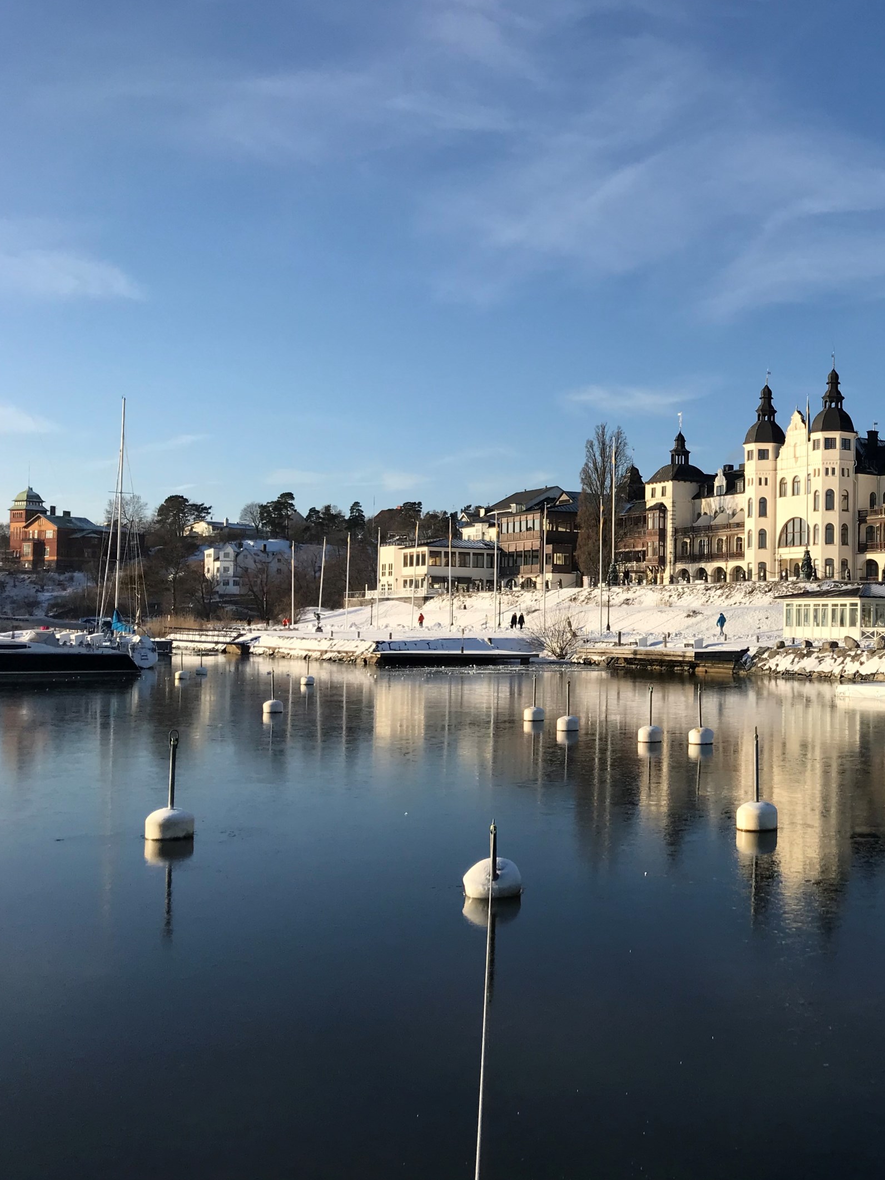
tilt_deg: +2.6
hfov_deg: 35.6
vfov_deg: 49.0
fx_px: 1295
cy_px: 584
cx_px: 787
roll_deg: -0.8
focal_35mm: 38
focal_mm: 3.99
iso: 20
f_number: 1.8
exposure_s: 1/2519
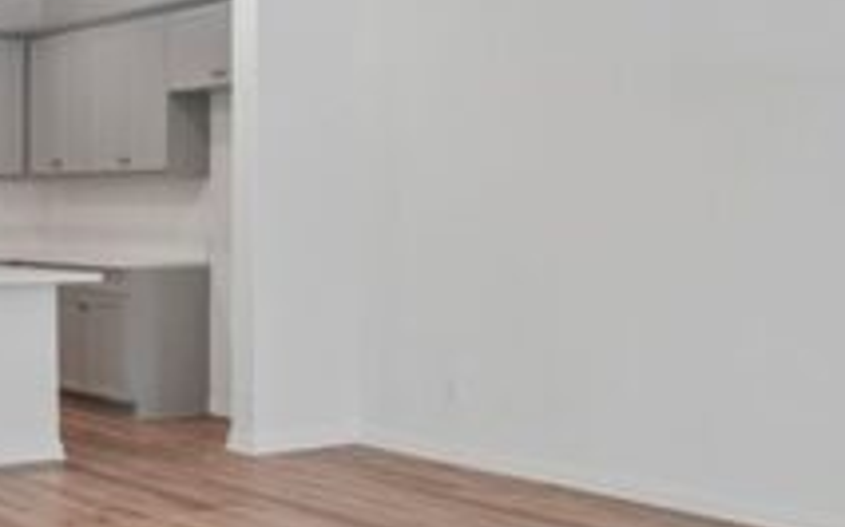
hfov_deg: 32.4
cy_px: 222
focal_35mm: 55
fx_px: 1266
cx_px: -91
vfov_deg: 23.5
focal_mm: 15
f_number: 8
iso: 400
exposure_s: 1/25
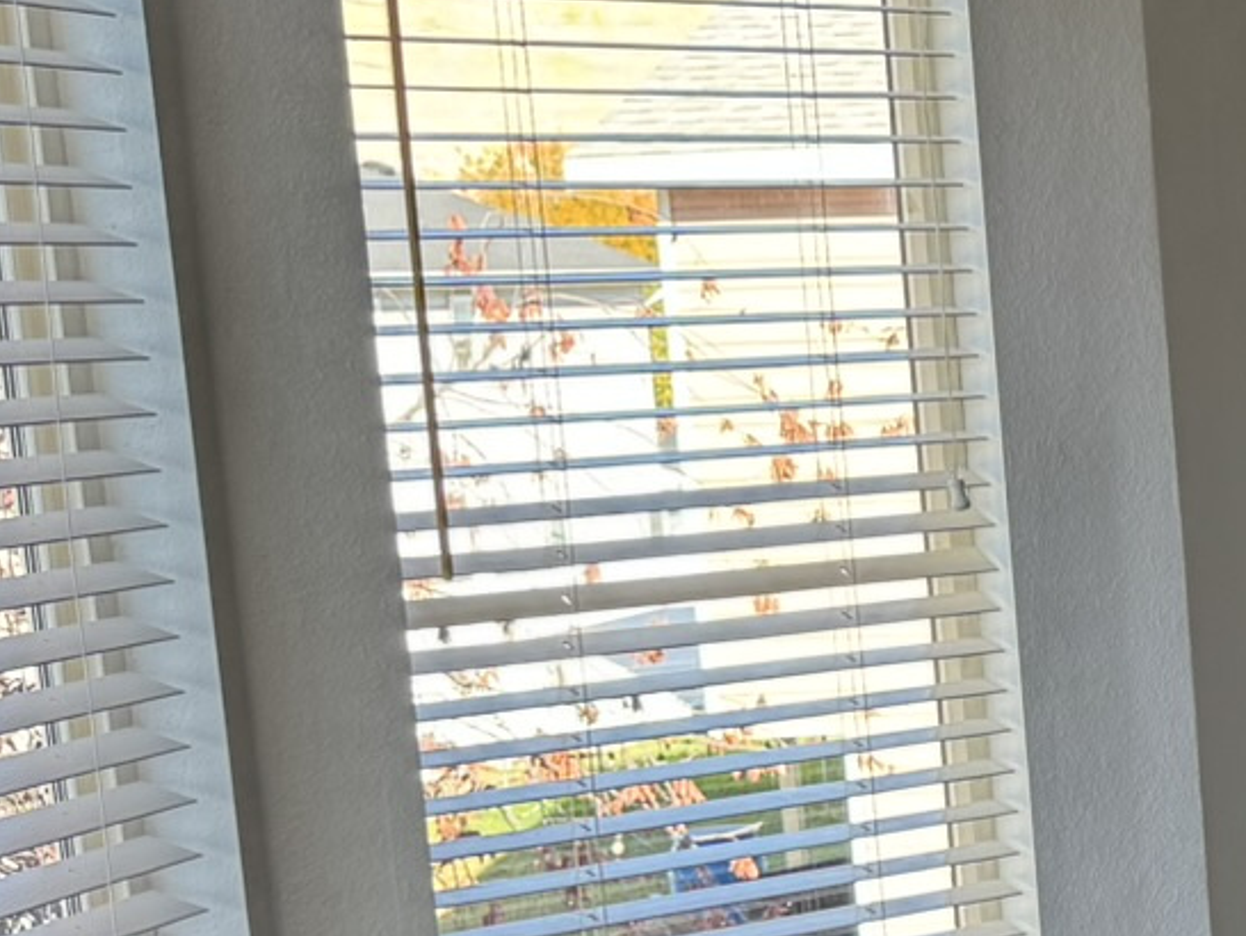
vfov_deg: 16.4
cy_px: 664
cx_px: 2296
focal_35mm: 90
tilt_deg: -7.8
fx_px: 3241
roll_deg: +1.3
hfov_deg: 17.4
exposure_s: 1/171
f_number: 1.78
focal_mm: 6.76
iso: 64
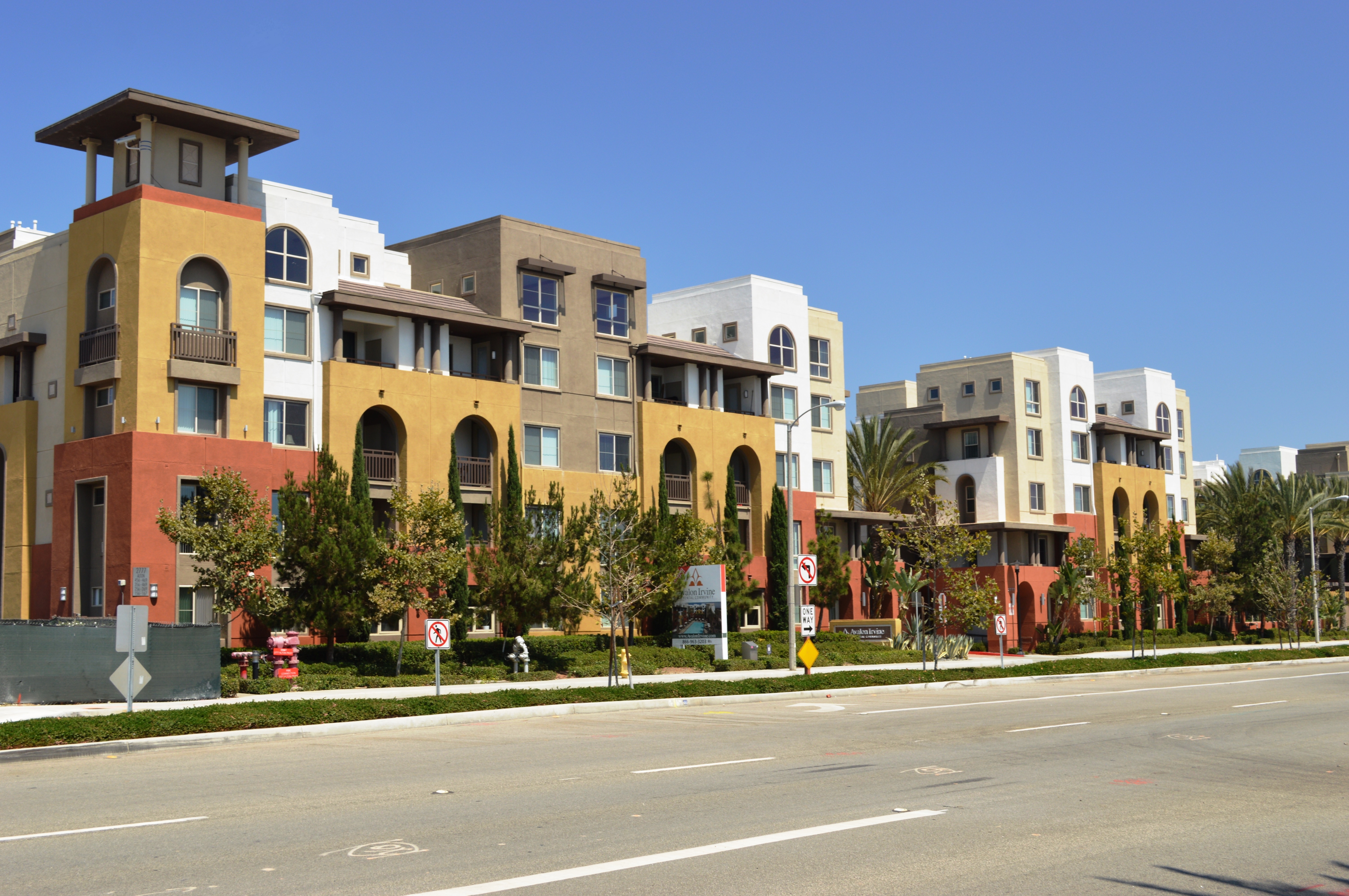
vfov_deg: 31.8
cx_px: 674
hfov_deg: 46.4
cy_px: 448
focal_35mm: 42
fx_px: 1572
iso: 125
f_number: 5.6
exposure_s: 1/125
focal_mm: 28
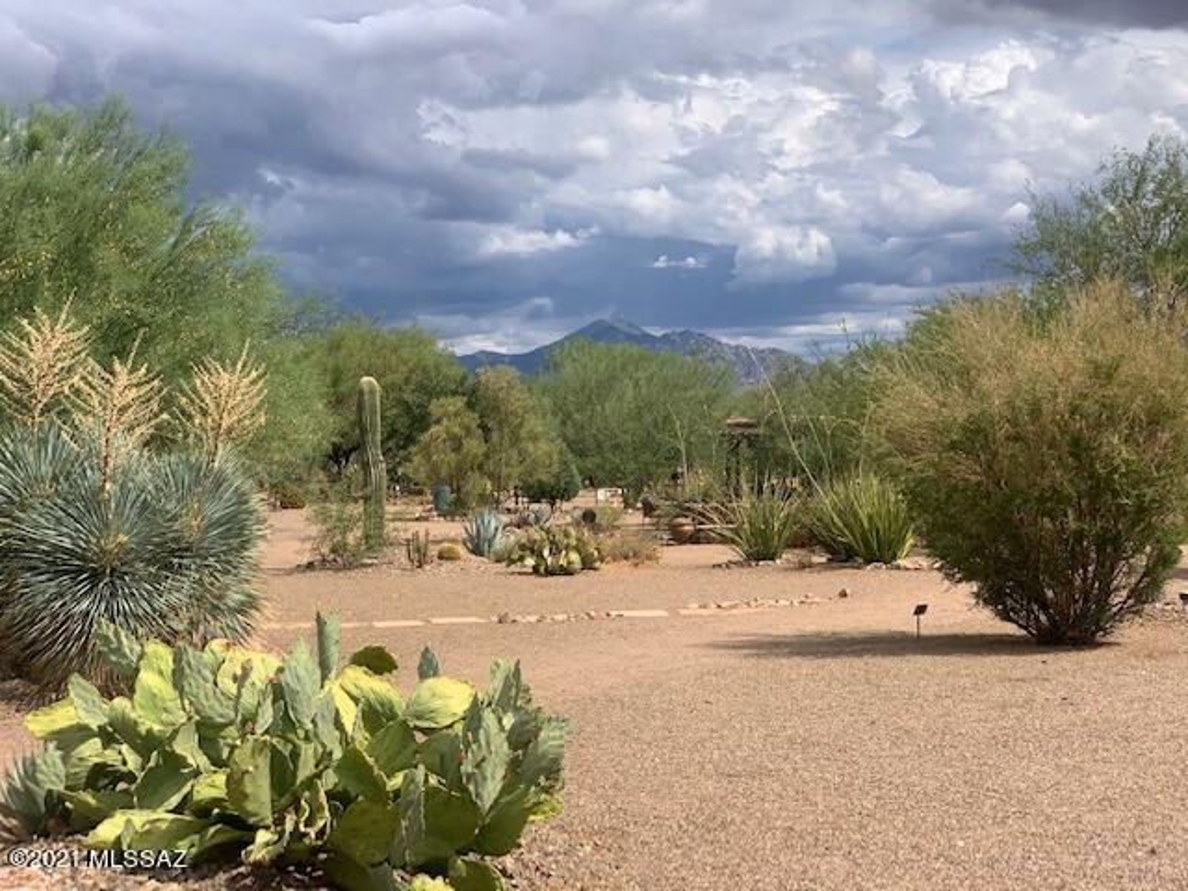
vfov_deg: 28.0
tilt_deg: +1.8
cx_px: 594
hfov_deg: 36.8
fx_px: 1785
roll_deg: -0.2
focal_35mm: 52
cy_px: 446
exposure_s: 1/1996
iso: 16
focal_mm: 6
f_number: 2.4
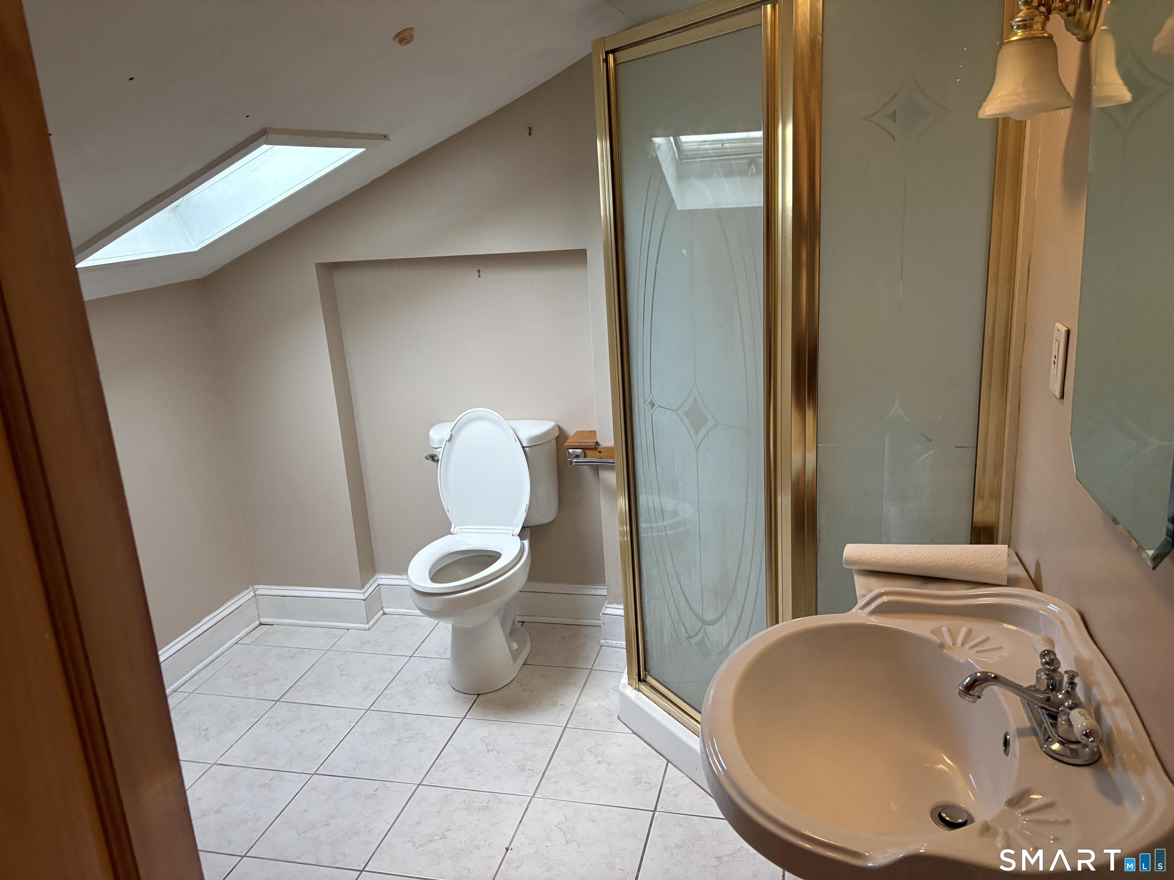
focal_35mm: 26
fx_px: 882
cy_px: 440
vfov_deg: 53.1
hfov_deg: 67.3
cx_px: 587
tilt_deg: -14.4
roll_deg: +4.1
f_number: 1.6
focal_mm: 5.96
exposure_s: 1/60
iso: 320
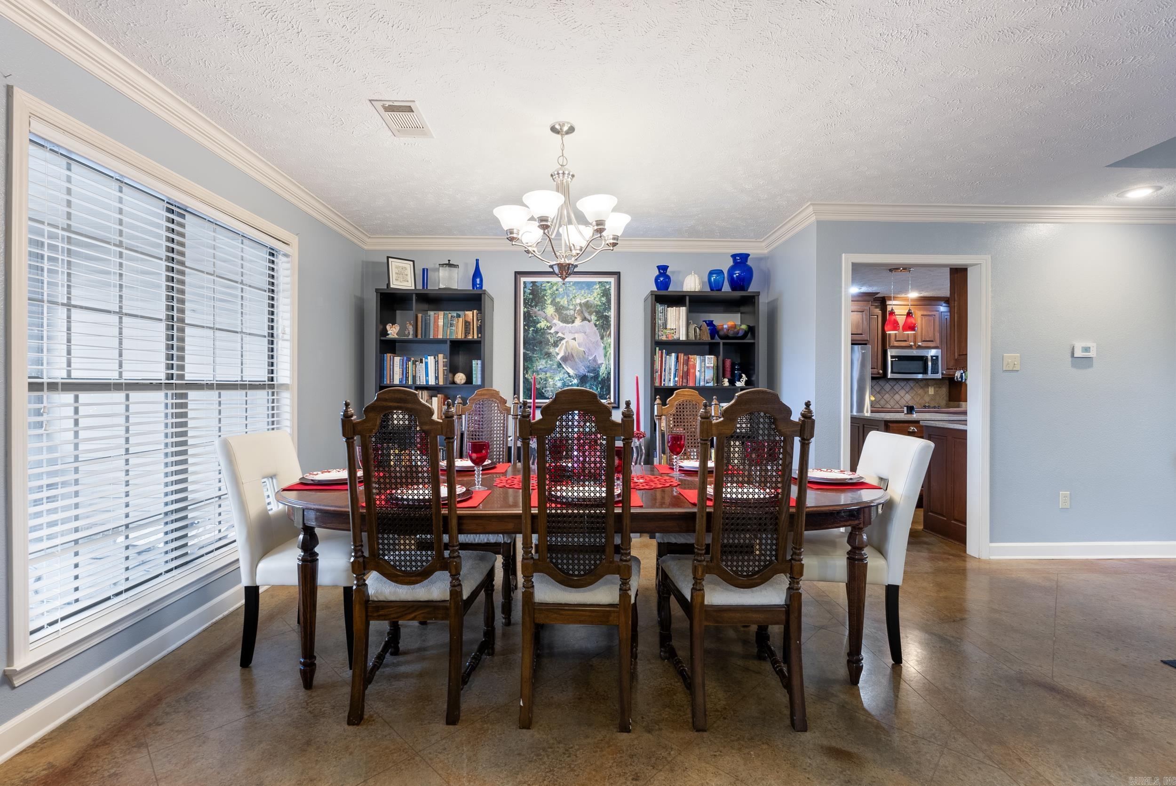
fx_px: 523
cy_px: 393
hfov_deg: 96.7
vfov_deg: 73.8
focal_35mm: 16
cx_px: 588
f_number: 9
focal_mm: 16
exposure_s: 1
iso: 250
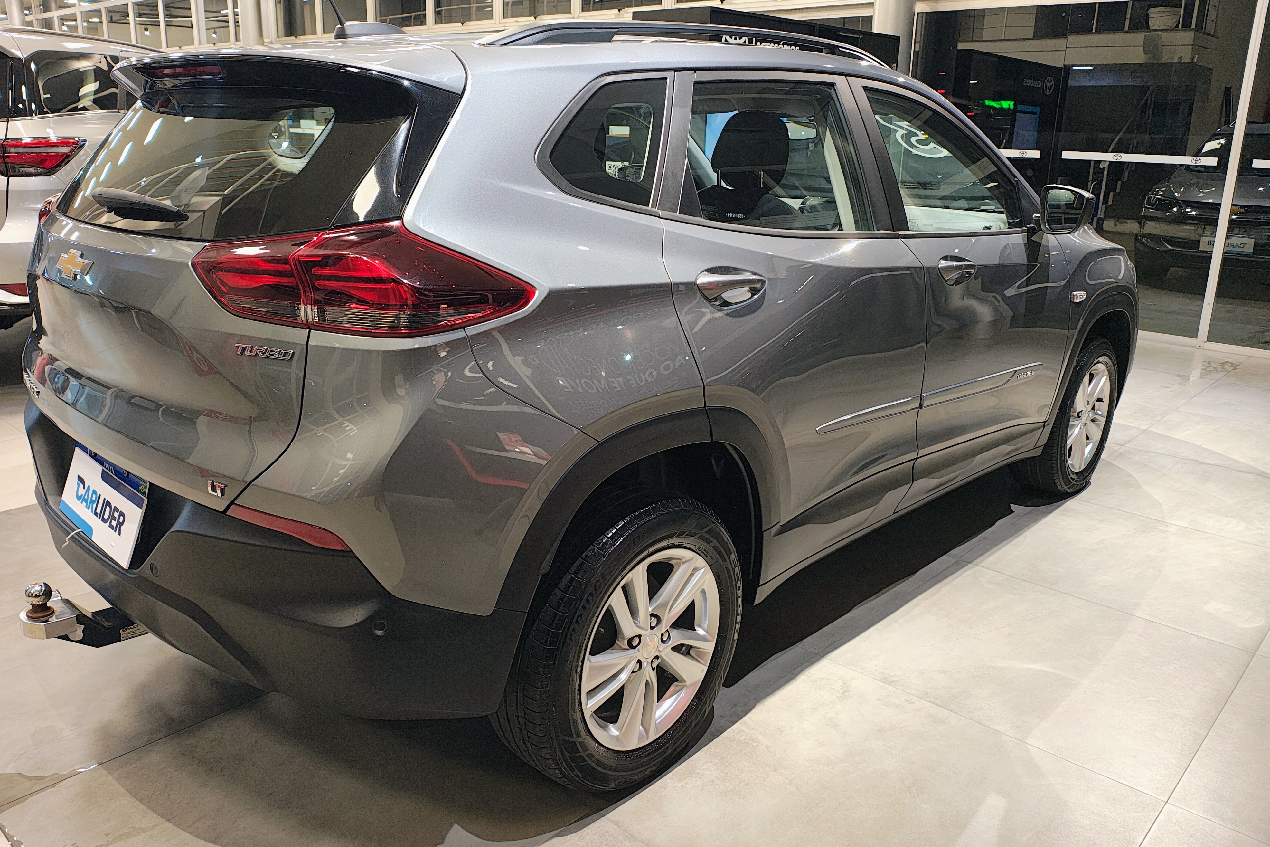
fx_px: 952
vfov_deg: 47.9
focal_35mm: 27
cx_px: 614
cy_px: 409
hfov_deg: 67.4
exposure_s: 1/60
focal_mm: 5.89
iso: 731
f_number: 1.4
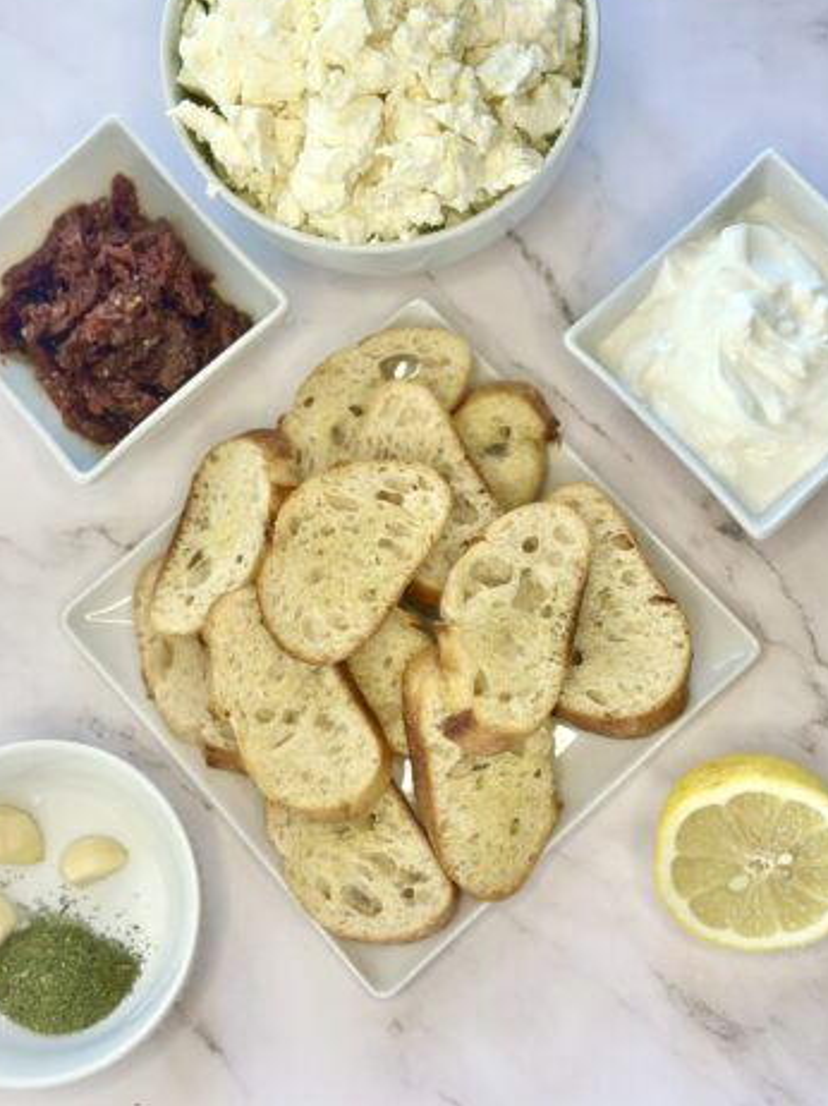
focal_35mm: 52
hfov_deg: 28.0
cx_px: 389
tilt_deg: -77.3
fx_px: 1660
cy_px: 543
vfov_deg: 36.8
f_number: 1.78
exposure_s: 1/179
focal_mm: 6.86
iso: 80
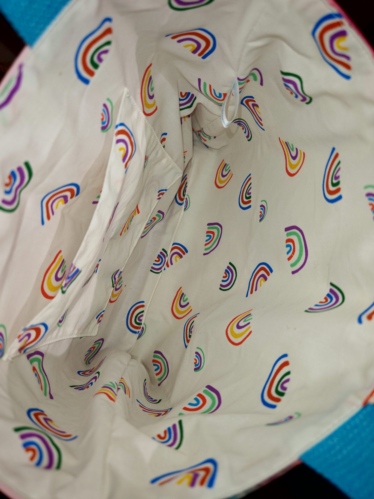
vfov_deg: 65.3
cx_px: 187
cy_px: 250
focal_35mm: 27
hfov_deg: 51.4
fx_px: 389
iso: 400
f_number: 1.9
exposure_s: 1/100
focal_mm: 6.67
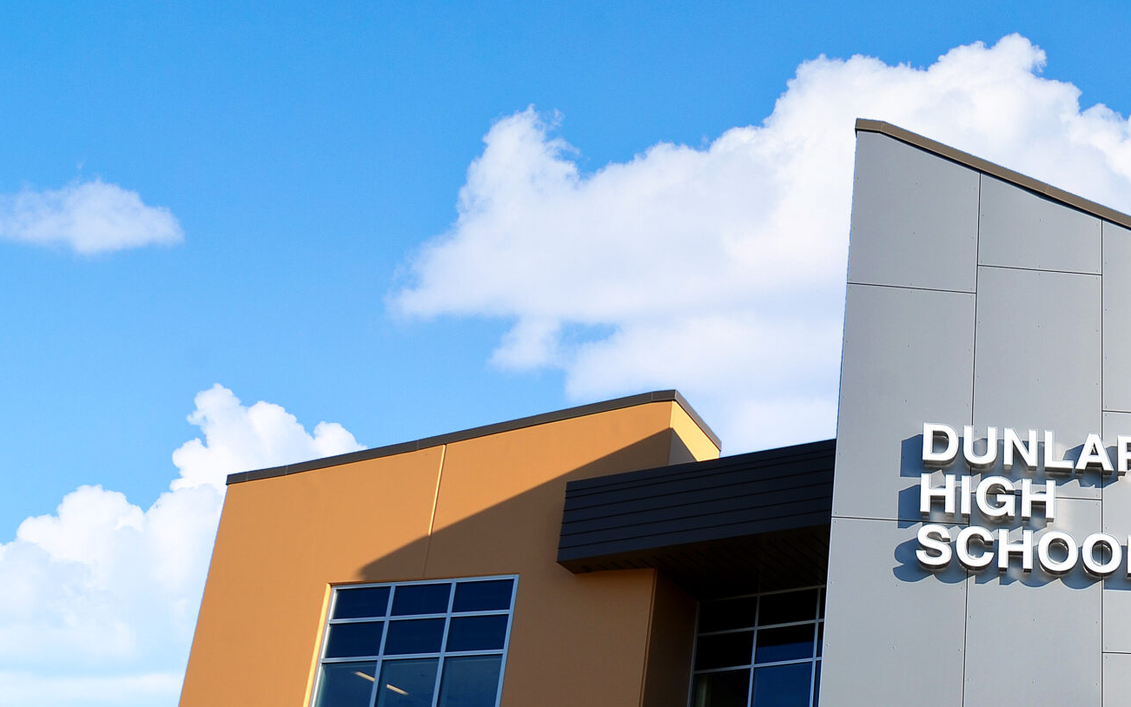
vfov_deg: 32.5
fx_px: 1110
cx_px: 1102
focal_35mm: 36
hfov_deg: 46.3
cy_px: 704
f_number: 10
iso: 100
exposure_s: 1/125
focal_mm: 12
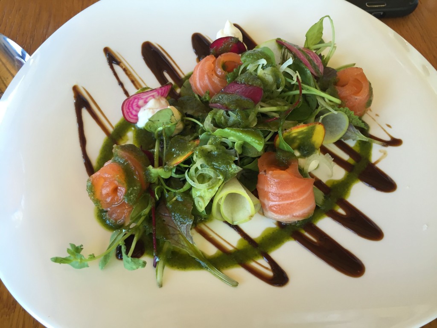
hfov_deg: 61.7
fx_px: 366
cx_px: 218
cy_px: 164
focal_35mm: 29
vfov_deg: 48.2
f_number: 2.2
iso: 32
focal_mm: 4.15
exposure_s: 1/33
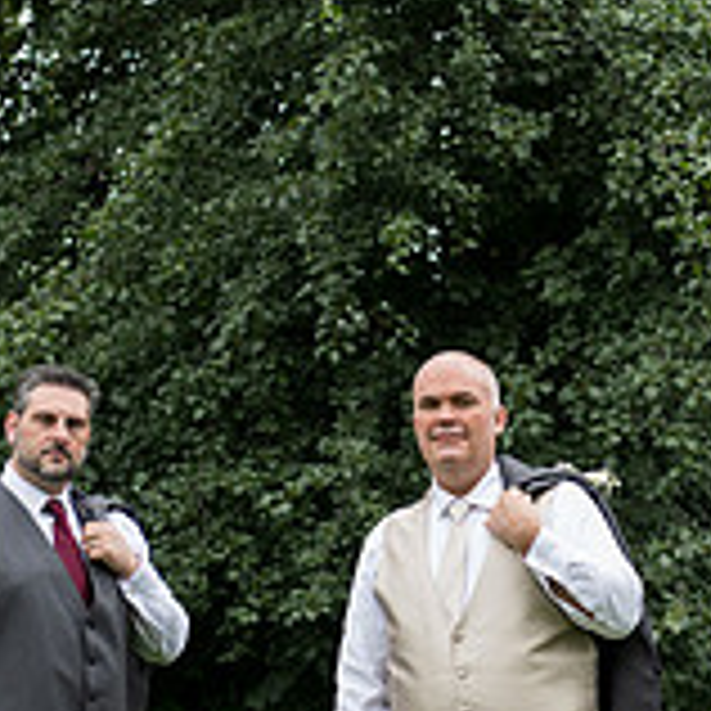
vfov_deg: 11.3
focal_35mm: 154
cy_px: 533
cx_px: 495
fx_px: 3579
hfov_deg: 11.3
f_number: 2.8
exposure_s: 1/320
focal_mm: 48
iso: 80
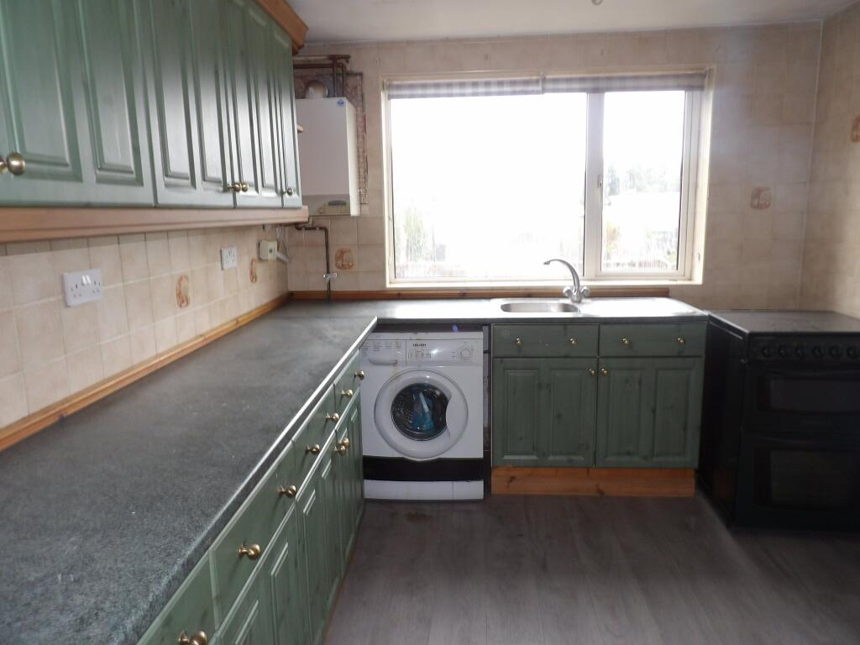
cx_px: 430
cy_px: 322
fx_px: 596
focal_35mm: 24
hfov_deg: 71.6
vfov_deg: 56.8
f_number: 3.2
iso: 112
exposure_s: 1/33
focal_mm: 4.3
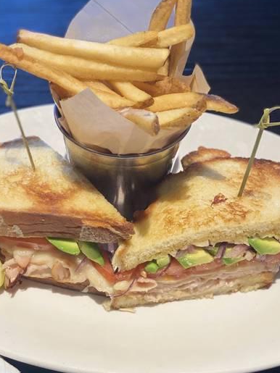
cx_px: 135
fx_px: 798
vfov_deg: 26.3
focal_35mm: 74
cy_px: 233
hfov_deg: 19.9
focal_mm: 6
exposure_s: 1/122
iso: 160
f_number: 2
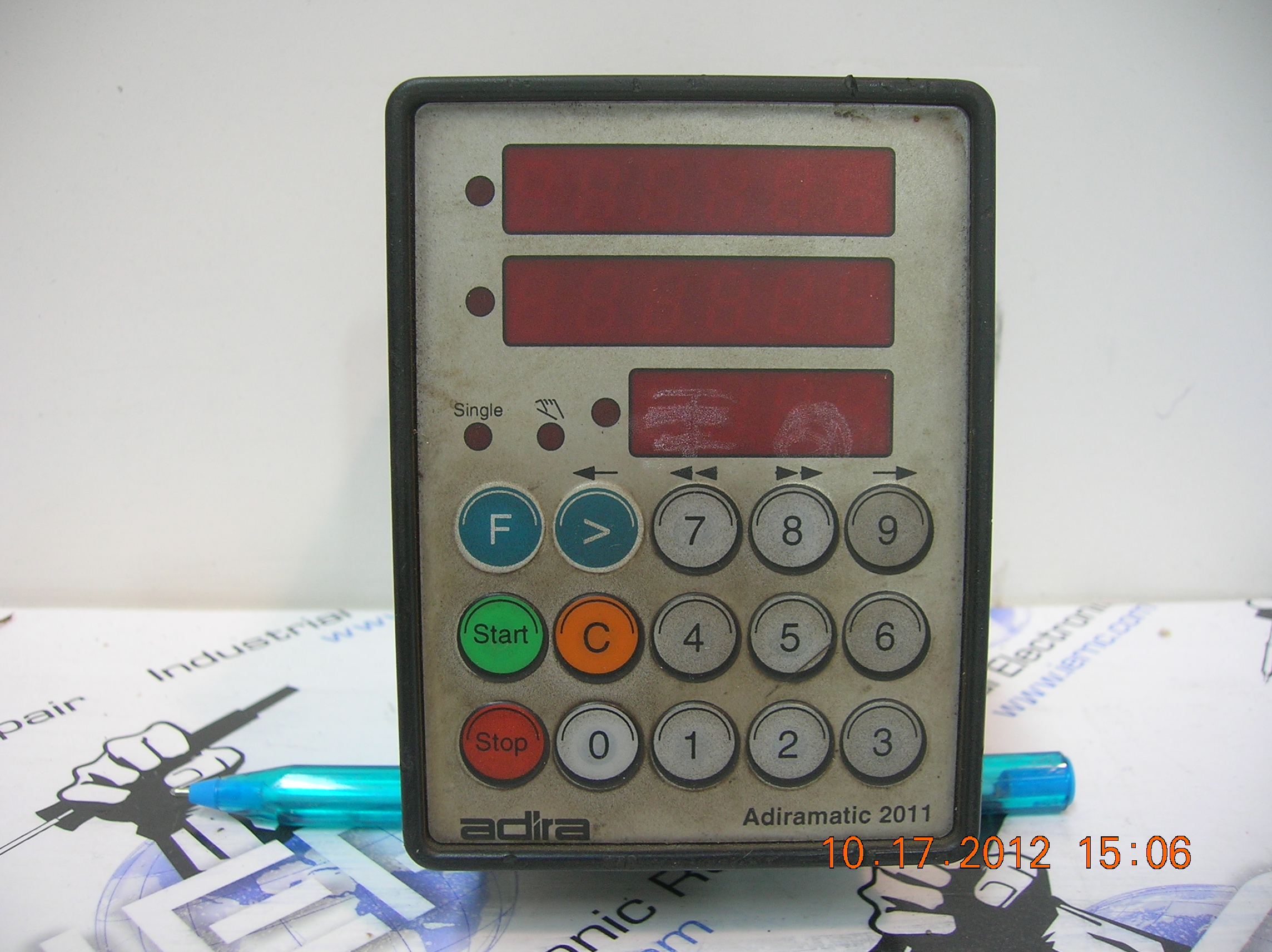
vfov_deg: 41.7
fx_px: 1248
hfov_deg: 54.0
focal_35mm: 34
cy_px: 476
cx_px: 636
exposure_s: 1/4.2
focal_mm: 5.7
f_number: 2.9
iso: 65
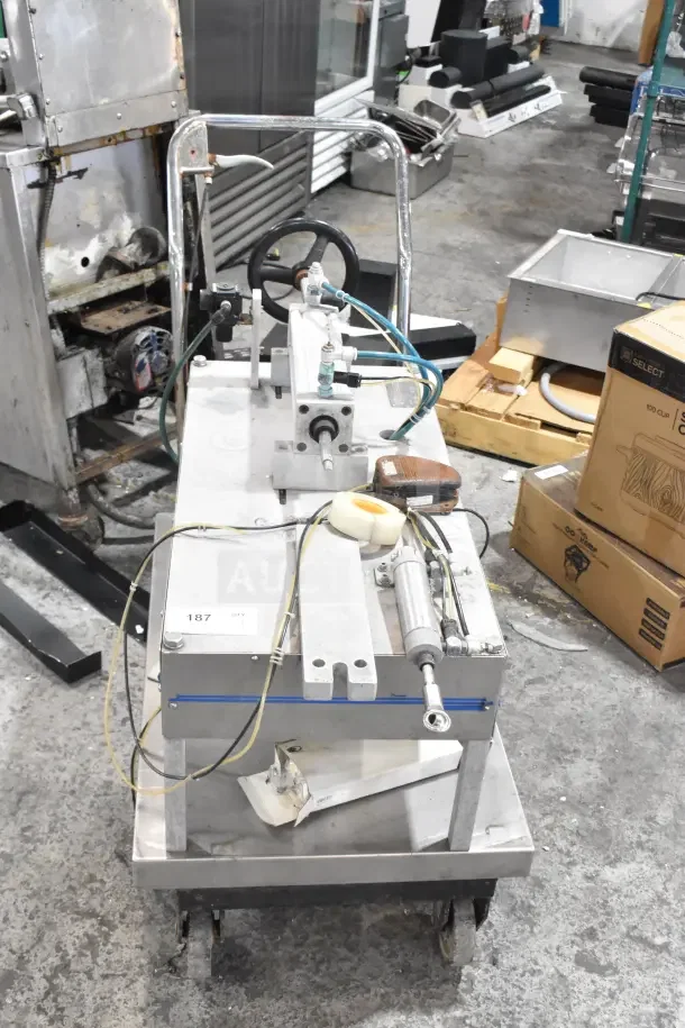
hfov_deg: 34.2
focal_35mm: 39
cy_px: 514
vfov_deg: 49.6
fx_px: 1113
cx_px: 342
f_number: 7.1
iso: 6400
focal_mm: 26
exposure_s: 1/200
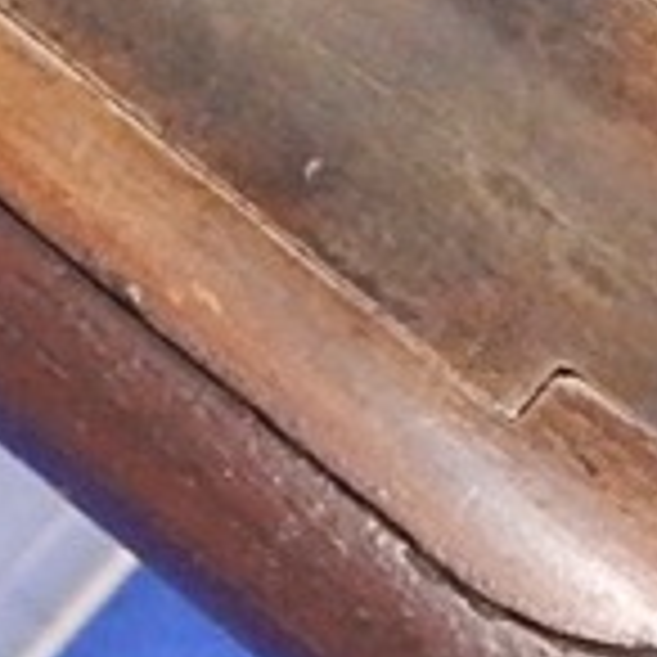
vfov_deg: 5.9
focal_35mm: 295
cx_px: 756
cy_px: 18
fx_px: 6335
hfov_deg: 5.9
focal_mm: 6.8
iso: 400
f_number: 3.4
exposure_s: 1/8
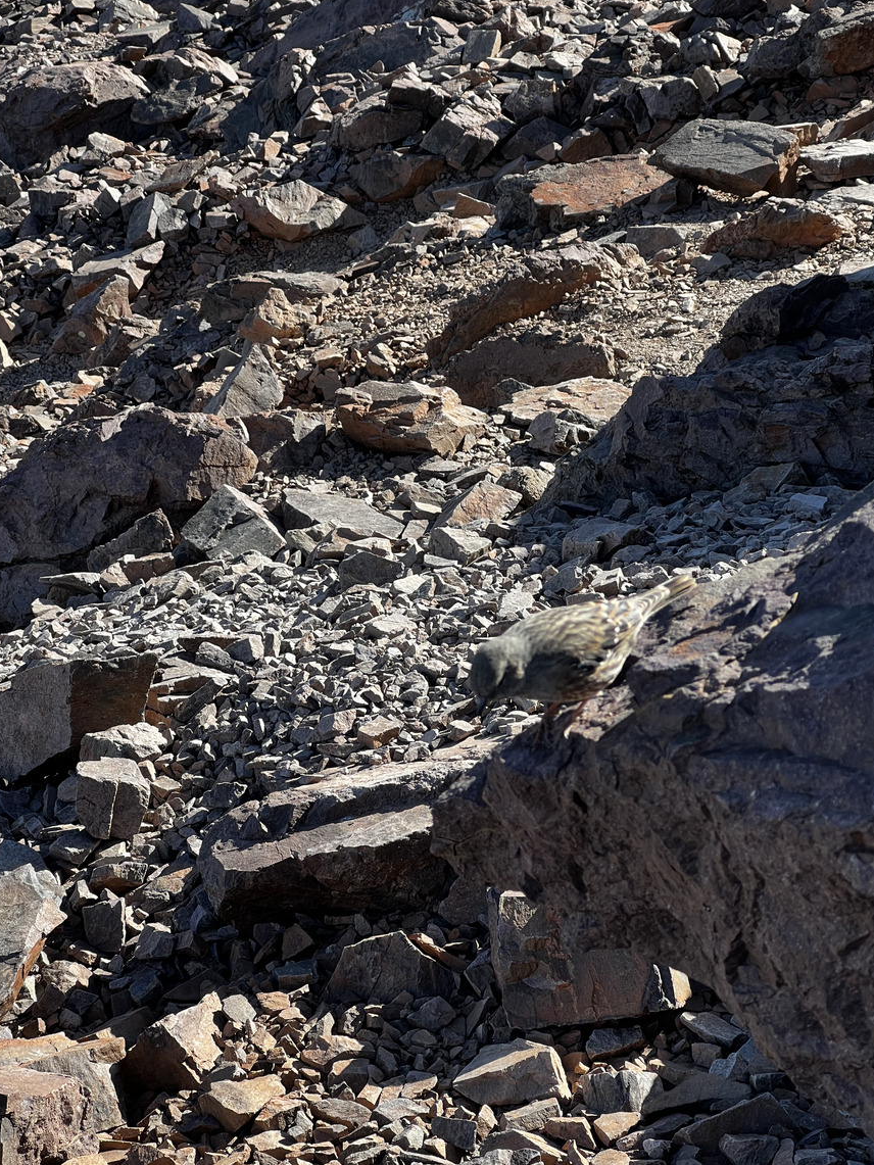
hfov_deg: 18.2
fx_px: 2726
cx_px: 450
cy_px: 570
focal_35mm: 81
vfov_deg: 24.1
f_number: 2.8
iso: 32
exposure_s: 1/254
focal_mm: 9
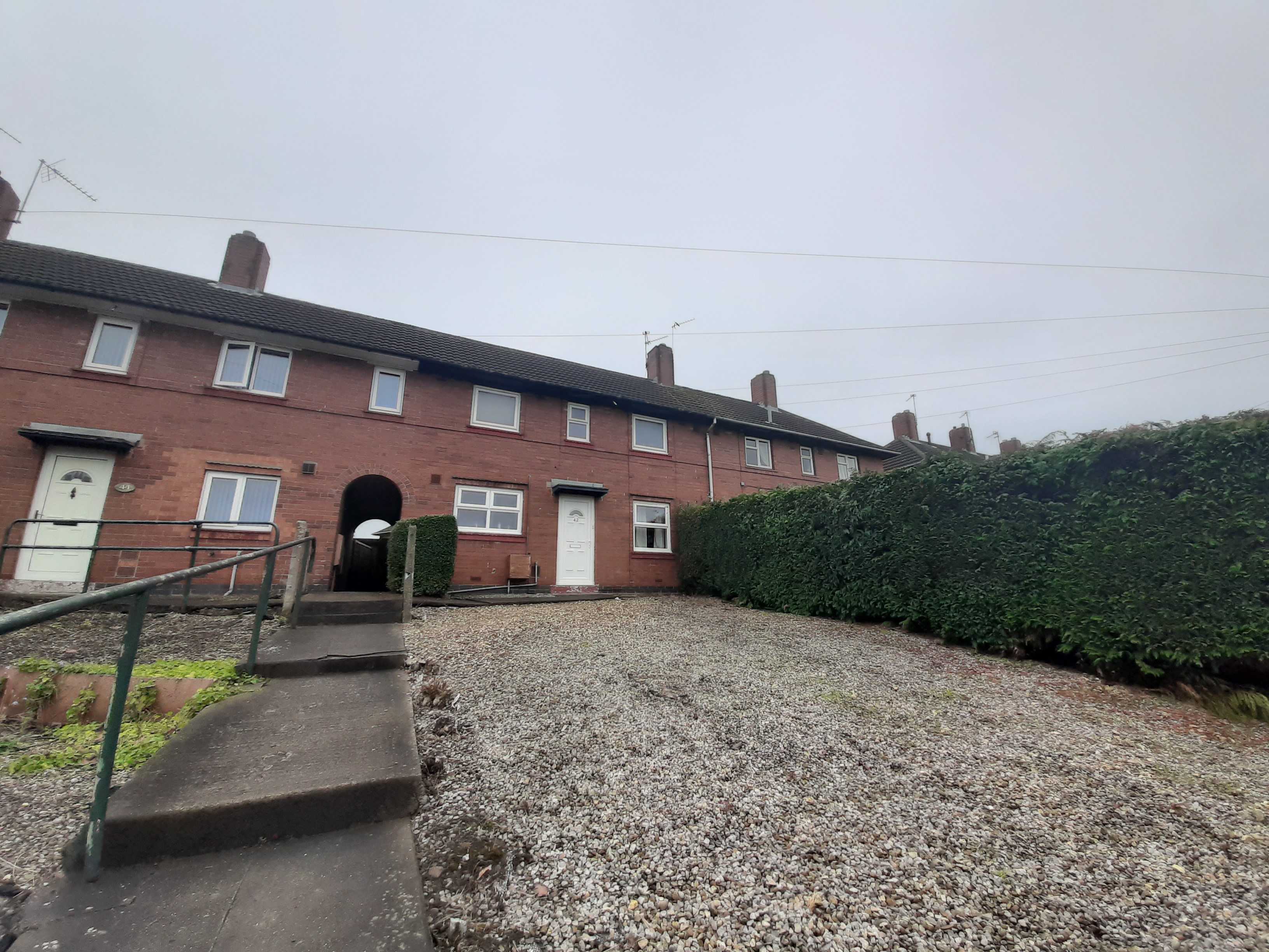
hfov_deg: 106.2
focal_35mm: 13
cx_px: 634
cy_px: 476
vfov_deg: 89.9
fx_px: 477
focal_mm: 1.42
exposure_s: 1/175
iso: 40
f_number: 2.2
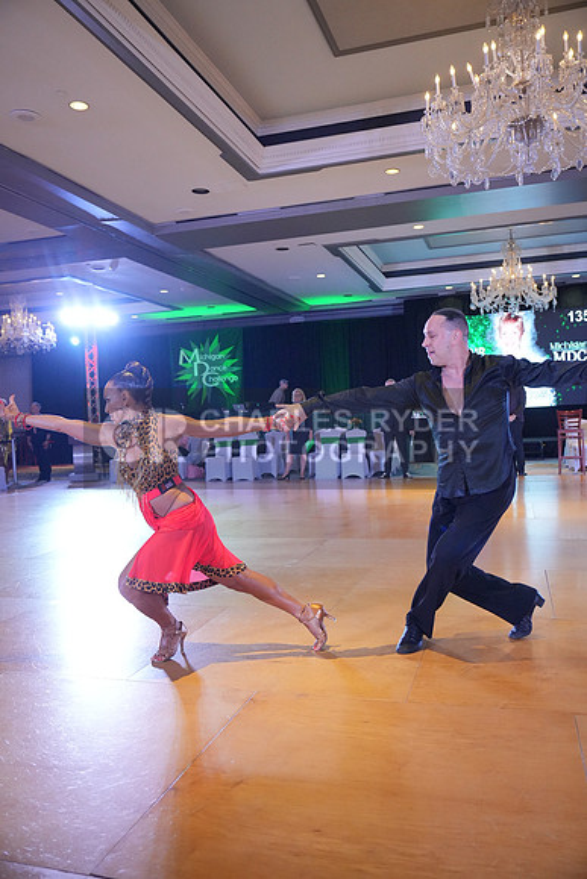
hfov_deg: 43.6
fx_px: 733
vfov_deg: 61.9
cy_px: 440
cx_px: 294
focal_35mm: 30
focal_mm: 30
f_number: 3.2
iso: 5000
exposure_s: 1/500
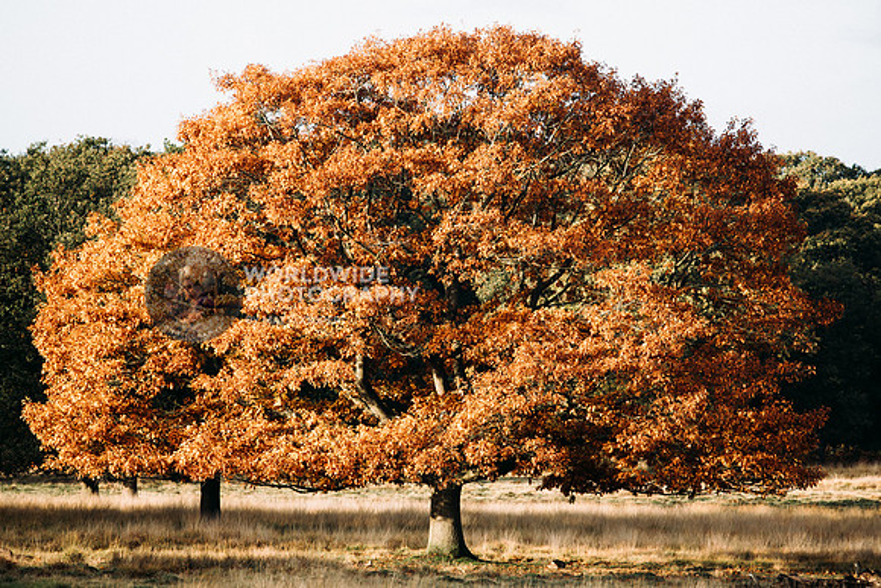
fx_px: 7343
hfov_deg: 6.9
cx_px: 440
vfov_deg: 4.6
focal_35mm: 300
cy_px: 294
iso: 100
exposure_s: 1/160
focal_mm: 300
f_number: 8
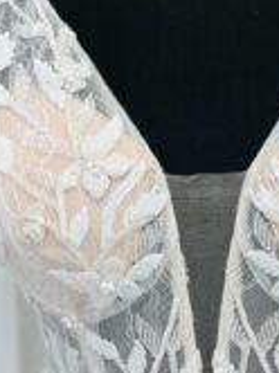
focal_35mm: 67
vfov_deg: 28.9
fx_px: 722
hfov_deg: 21.7
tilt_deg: -11.3
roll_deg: +0.3
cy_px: 221
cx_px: 205
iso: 32
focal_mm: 5.1
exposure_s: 1/113
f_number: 1.6
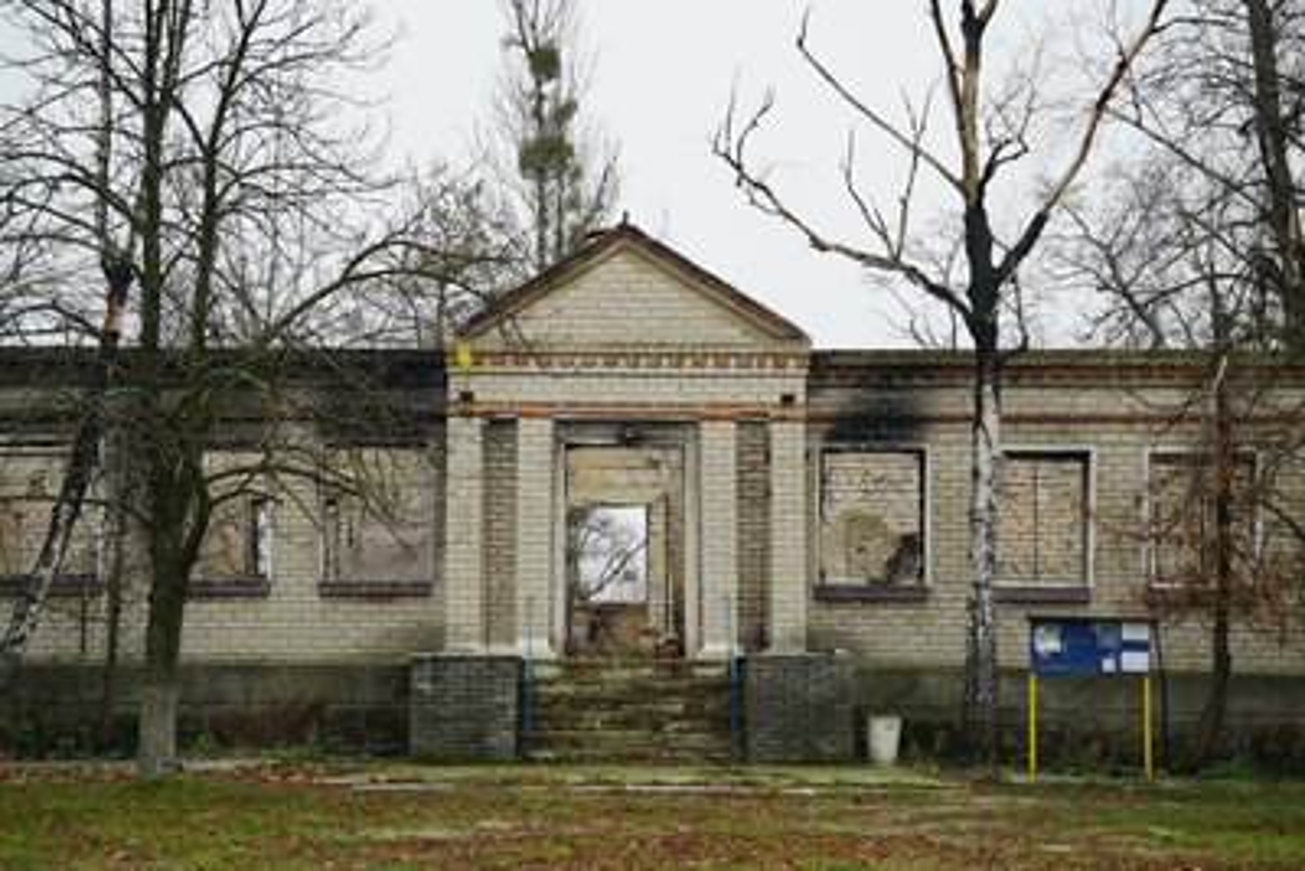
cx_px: 652
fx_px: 4388
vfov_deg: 11.3
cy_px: 436
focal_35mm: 121
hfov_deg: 16.9
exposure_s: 1/125
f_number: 5
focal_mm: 121
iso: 320
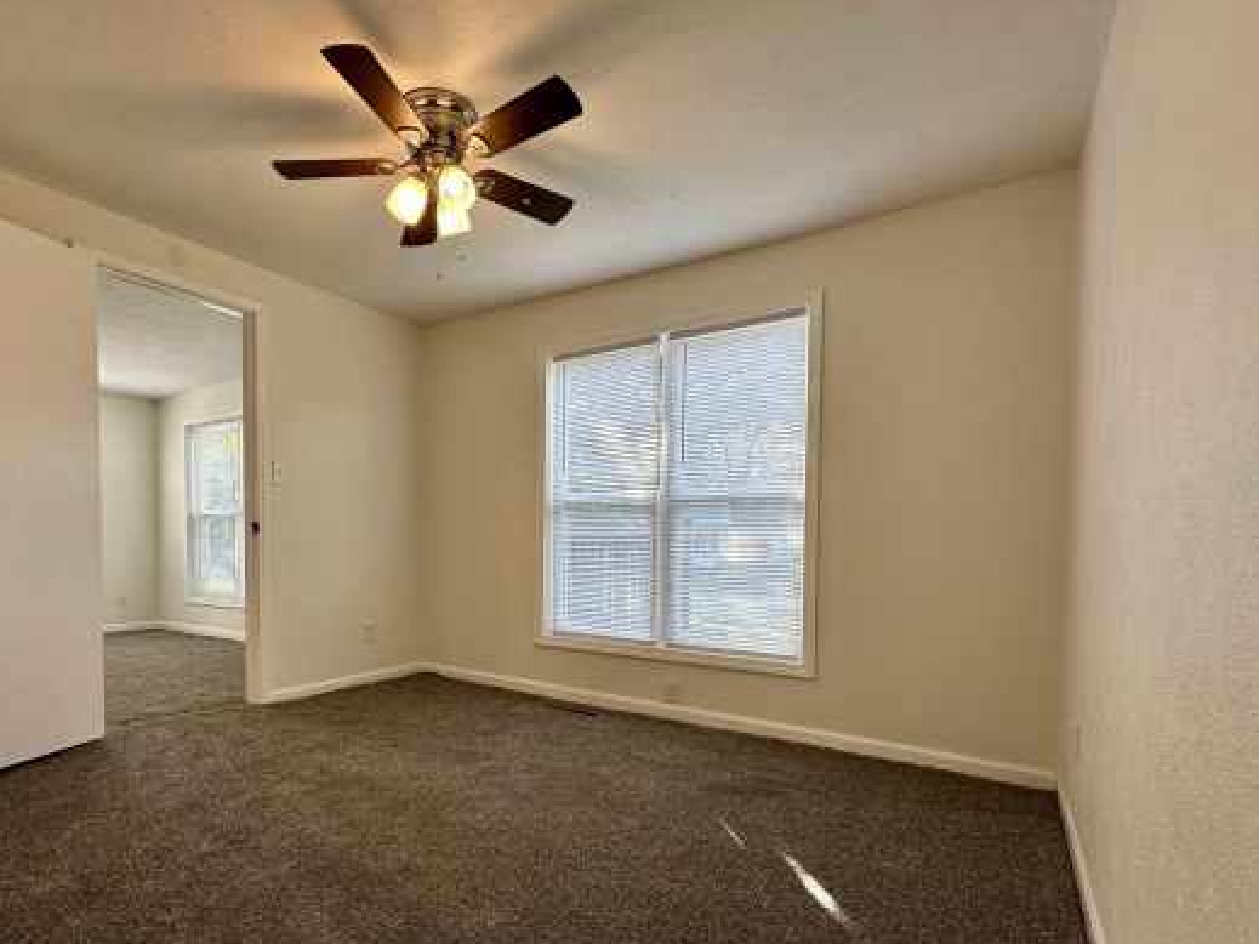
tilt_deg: -2.8
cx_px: 528
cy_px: 563
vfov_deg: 70.9
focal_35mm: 18
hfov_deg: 87.0
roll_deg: -0.4
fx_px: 655
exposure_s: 1/120
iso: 64
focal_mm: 2.22
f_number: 2.2
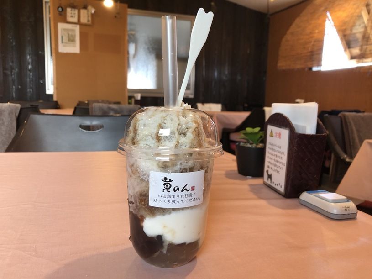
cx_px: 186
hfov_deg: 63.5
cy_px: 140
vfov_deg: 49.7
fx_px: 301
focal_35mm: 28
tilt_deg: -7.6
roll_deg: -0.4
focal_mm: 3.99
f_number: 1.8
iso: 32
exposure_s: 1/30
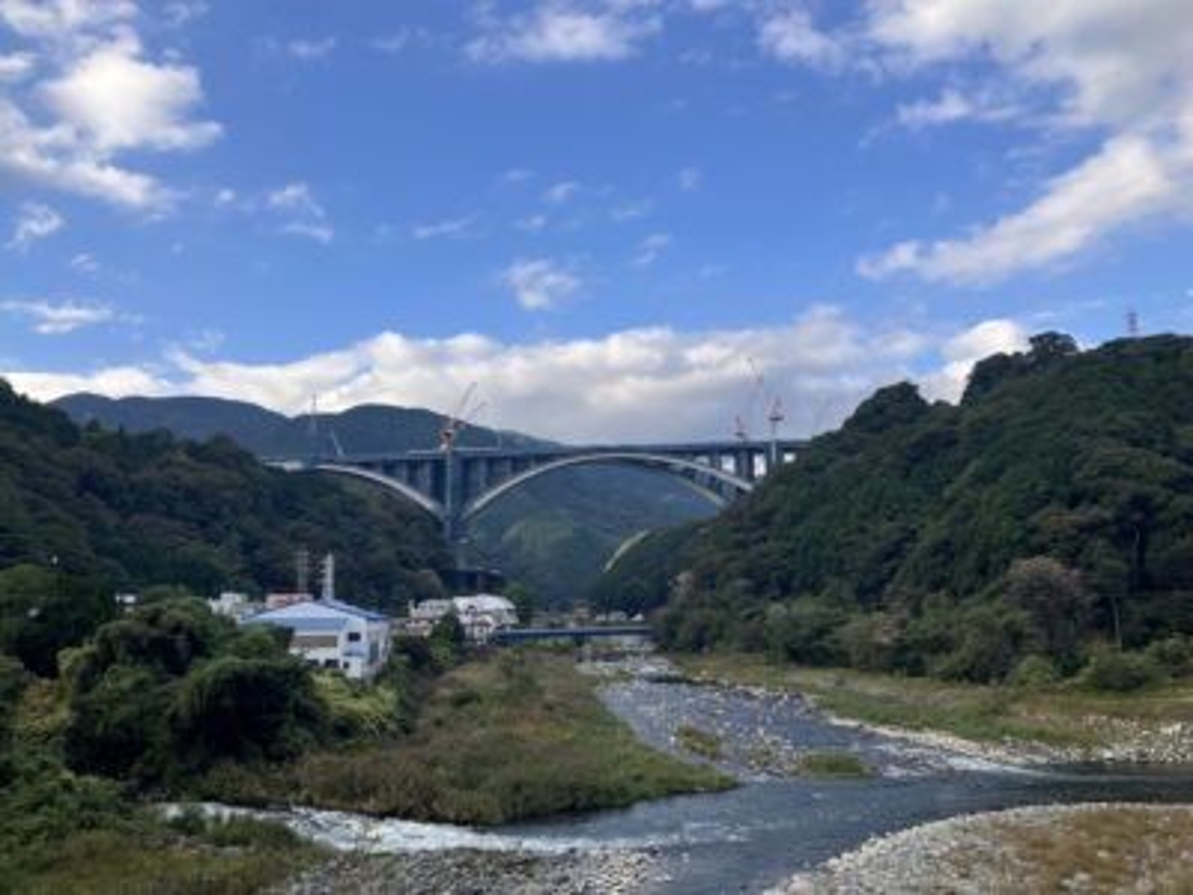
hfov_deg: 63.4
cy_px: 448
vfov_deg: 49.7
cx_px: 596
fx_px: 965
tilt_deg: +10.2
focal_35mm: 28
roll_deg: -0.4
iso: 32
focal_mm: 3.99
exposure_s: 1/1245
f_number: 1.8
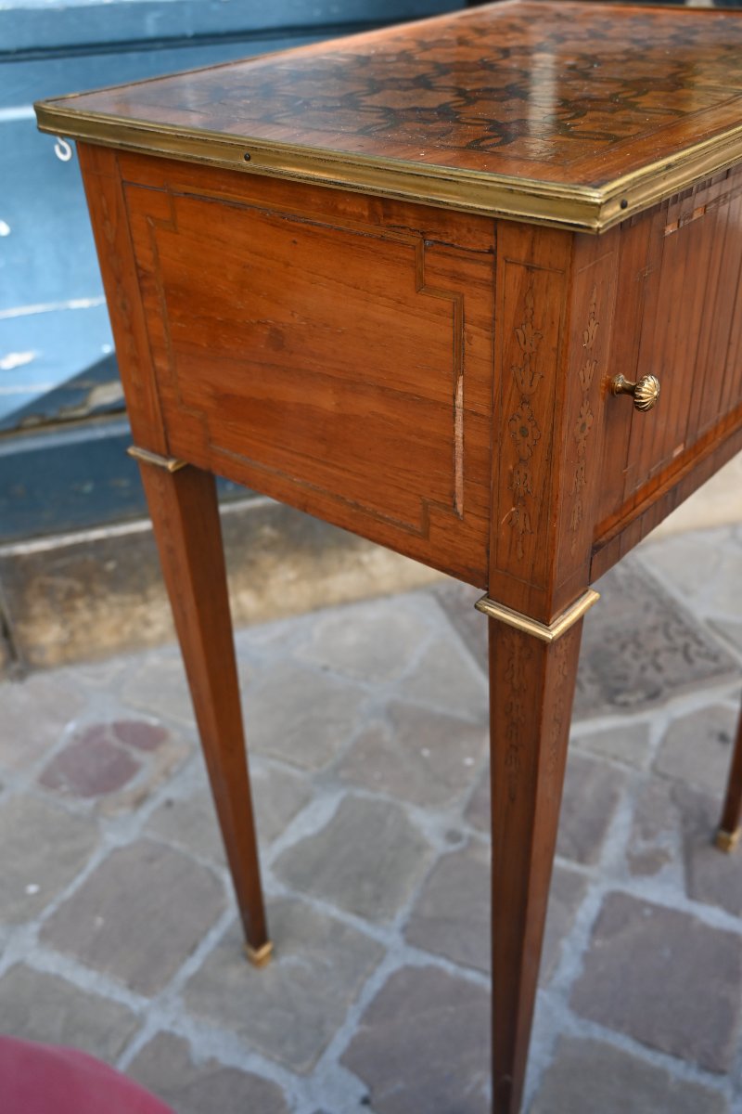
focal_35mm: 34
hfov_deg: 39.1
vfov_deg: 56.1
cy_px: 557
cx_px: 371
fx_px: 1043
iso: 360
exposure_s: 1/250
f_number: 4
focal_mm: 22.5
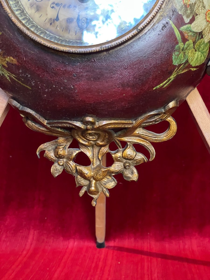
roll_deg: +0.3
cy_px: 140
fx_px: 421
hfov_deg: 28.0
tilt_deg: -5.2
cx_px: 105
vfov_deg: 36.8
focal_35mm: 52
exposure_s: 1/43
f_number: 2
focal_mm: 6
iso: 800
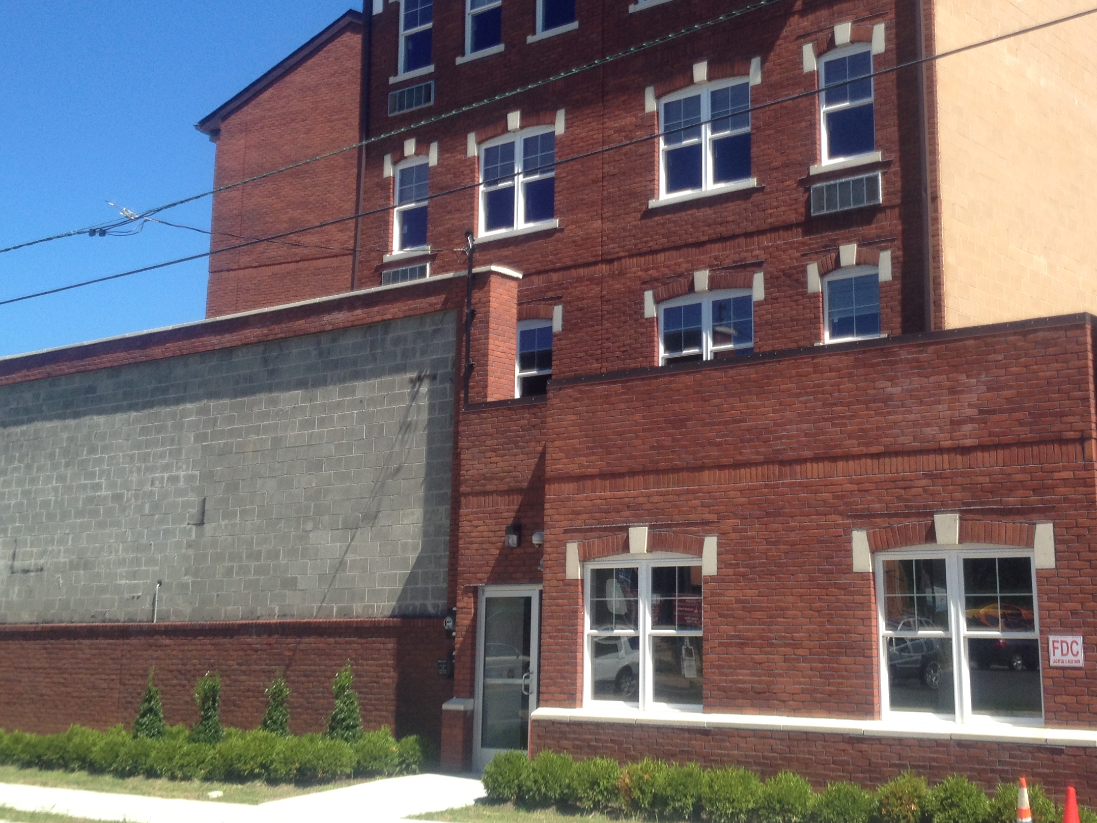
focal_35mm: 53
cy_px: 291
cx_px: 665
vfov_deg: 27.4
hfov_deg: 36.0
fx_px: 1680
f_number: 2.4
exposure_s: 1/905
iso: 50
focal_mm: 4.28
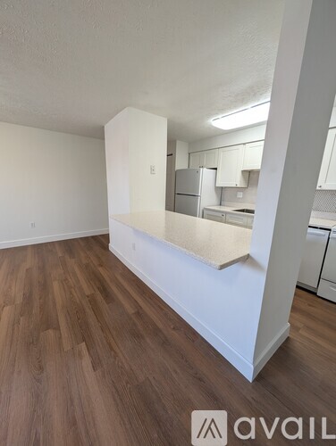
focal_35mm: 12
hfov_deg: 94.6
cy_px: 223
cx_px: 168
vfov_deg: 110.5
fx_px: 155
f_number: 1.7
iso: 95
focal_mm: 2.02
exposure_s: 1/120
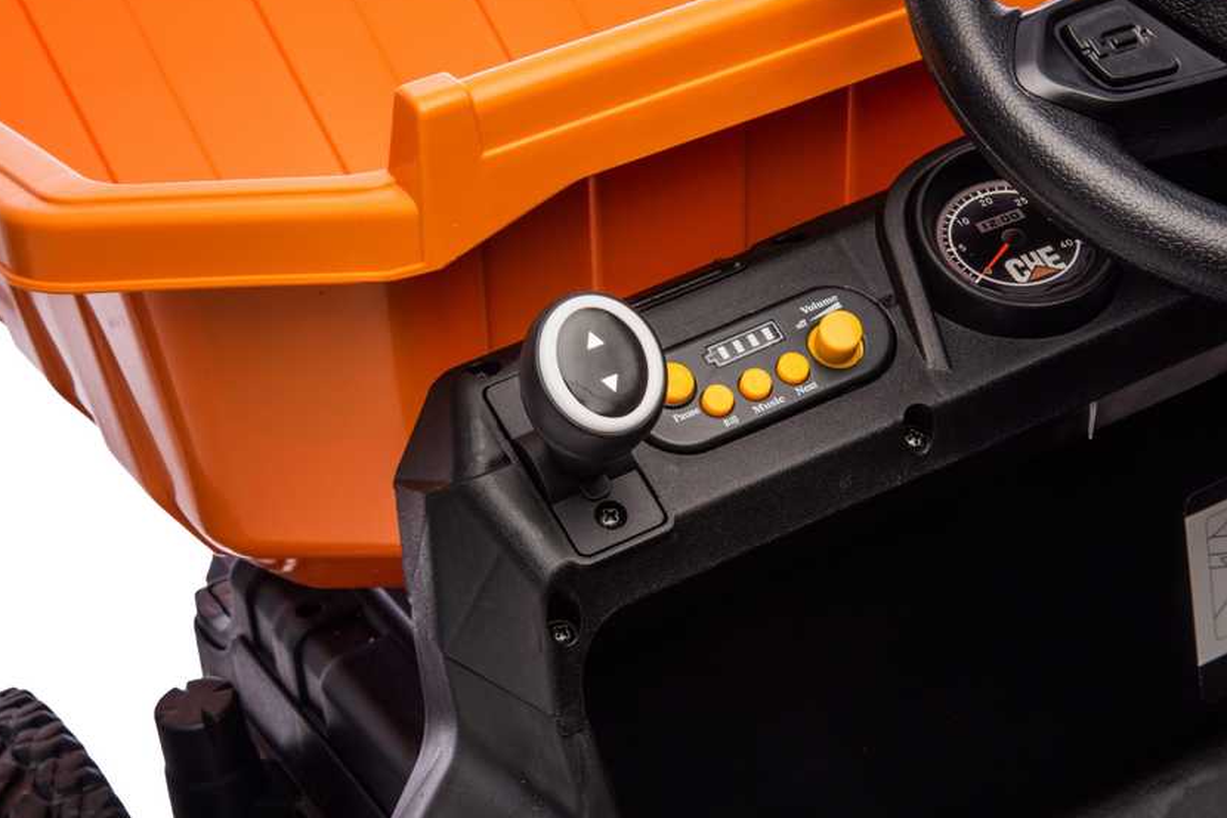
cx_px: 597
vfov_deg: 14.5
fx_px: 3203
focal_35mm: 94
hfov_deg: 21.7
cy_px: 376
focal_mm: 78
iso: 100
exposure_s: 1/125
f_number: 18
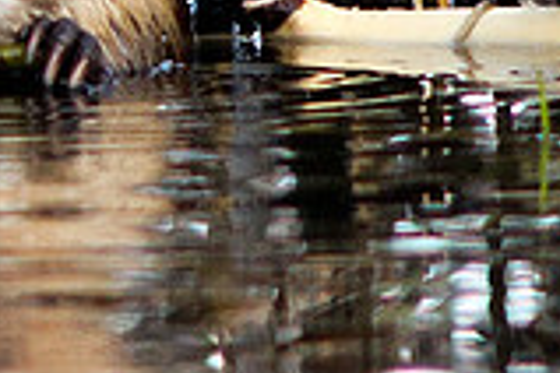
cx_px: -451
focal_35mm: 1091
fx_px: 16970
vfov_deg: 1.3
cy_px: -93
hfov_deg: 1.9
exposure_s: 1/320
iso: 320
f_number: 2.8
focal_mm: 200
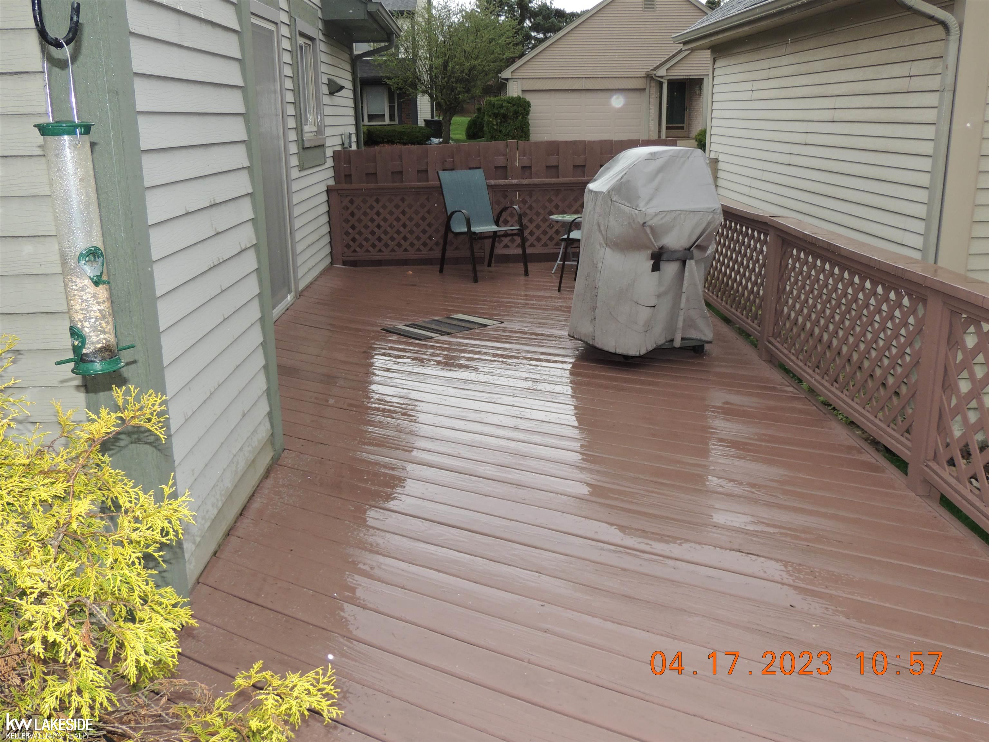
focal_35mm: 33
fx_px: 943
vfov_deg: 42.9
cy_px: 371
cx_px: 494
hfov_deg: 55.4
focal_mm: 5.8
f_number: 3.2
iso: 100
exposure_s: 1/200
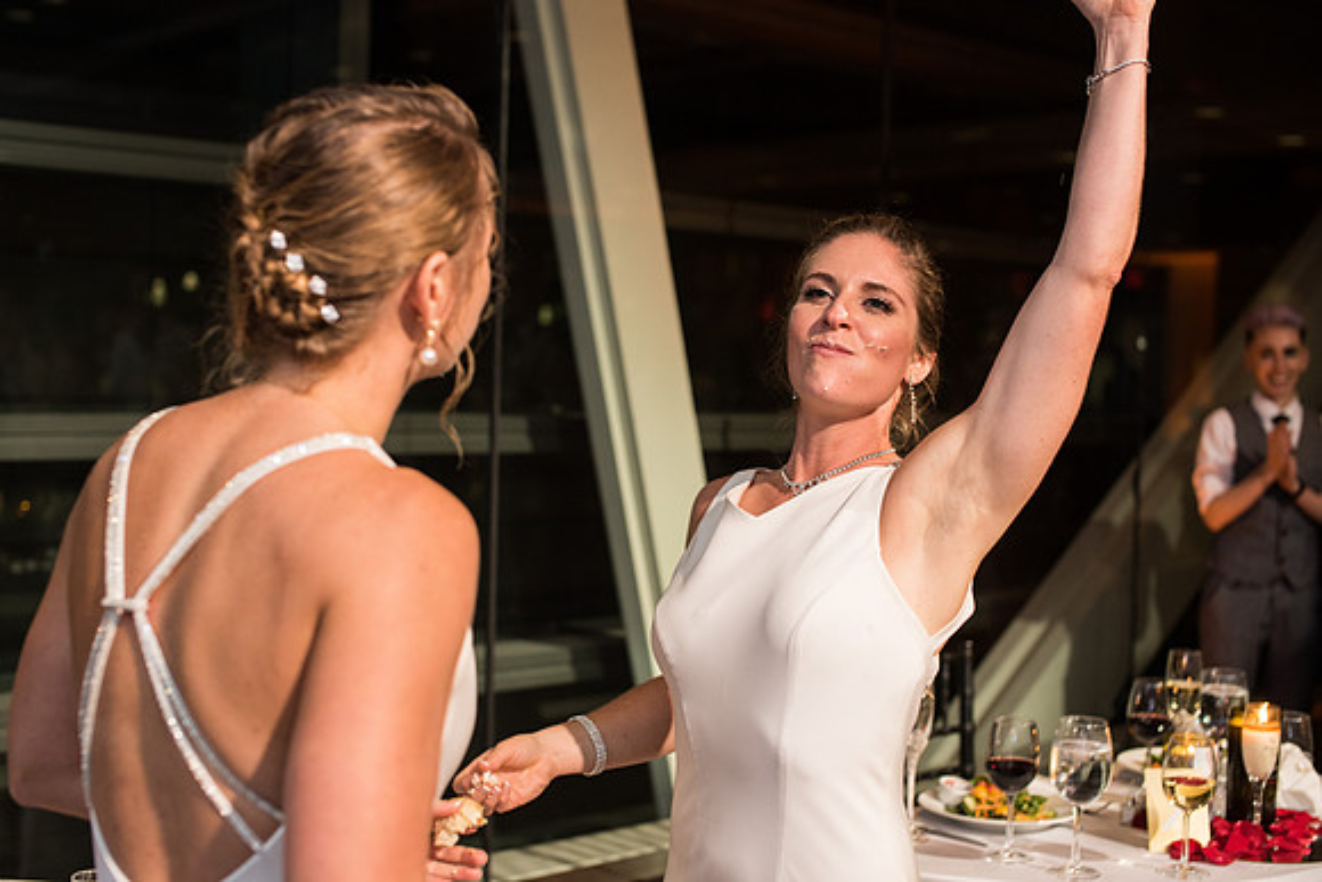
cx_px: 661
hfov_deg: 39.6
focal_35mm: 50
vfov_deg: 27.0
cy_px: 441
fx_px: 1836
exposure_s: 1/125
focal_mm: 50
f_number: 3.2
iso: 800
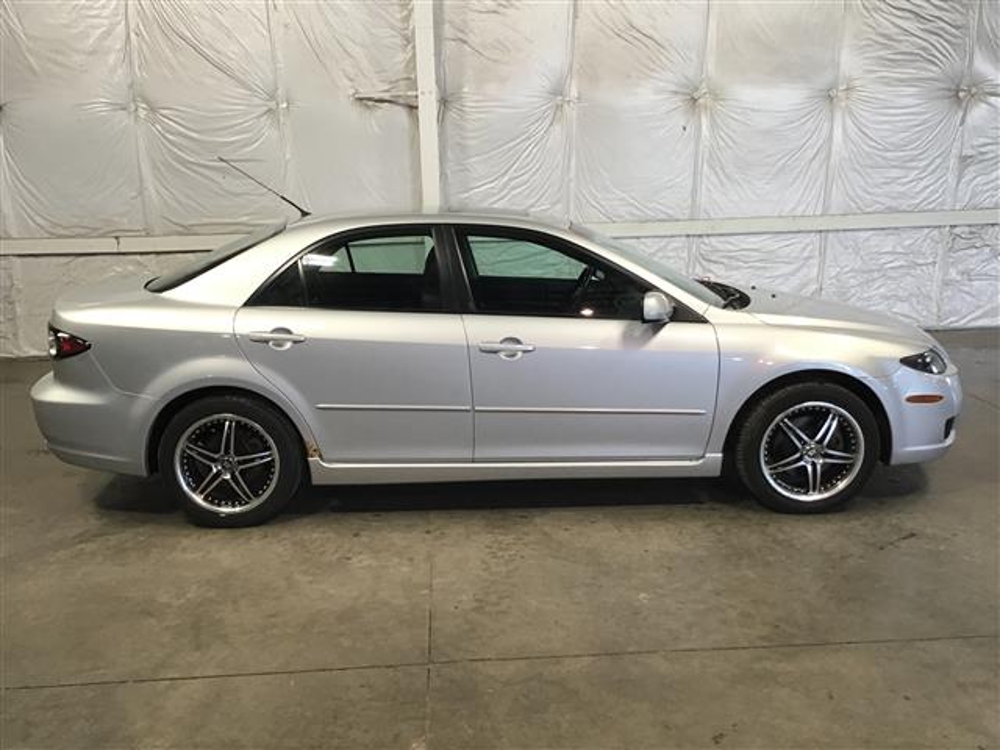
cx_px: 500
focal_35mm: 31
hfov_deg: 58.4
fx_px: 896
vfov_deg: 45.4
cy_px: 375
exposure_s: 1/30
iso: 50
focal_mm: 3.3
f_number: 2.4
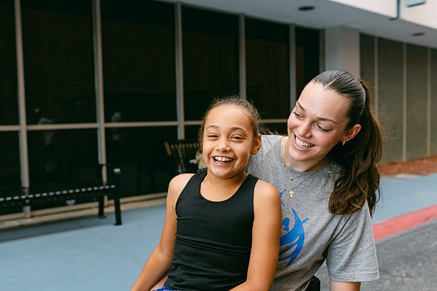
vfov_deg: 37.8
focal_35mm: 35
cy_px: 146
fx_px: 425
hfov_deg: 54.5
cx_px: 218
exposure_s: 1/125
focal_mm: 35
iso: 250
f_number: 4
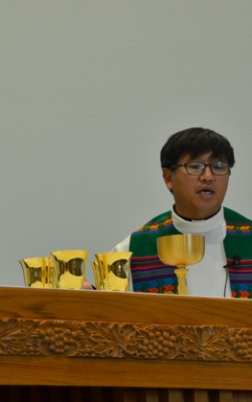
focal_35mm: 221
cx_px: 114
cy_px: 202
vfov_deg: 9.5
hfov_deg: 6.0
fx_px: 2423
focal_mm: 95
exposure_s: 1/40
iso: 800
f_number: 5.3
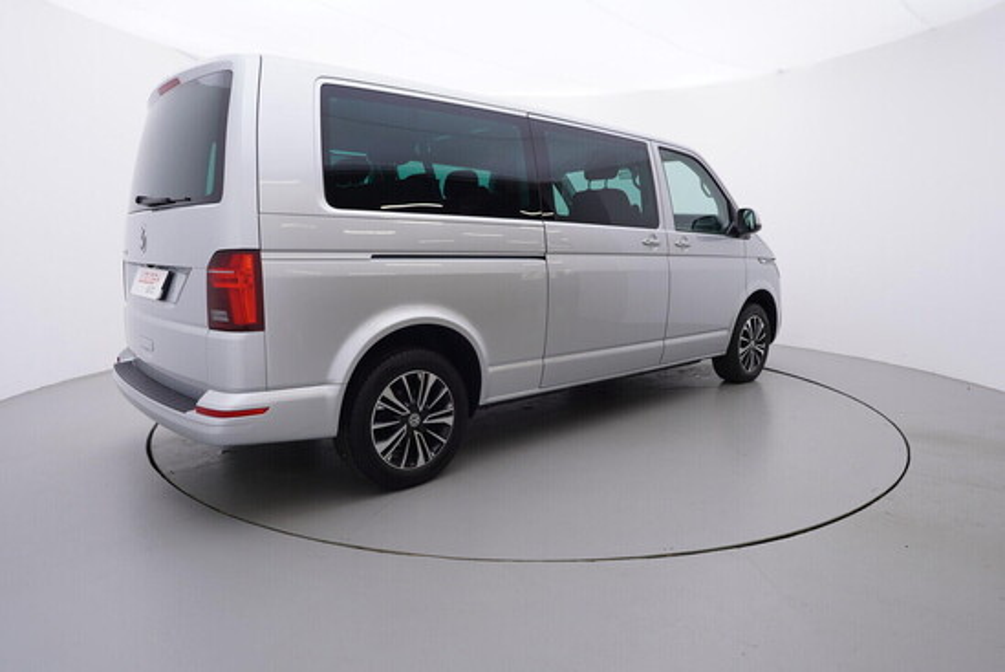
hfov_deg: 77.3
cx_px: 502
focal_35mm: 22
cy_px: 336
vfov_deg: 56.2
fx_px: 629
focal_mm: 15
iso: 200
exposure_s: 1/80
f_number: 5
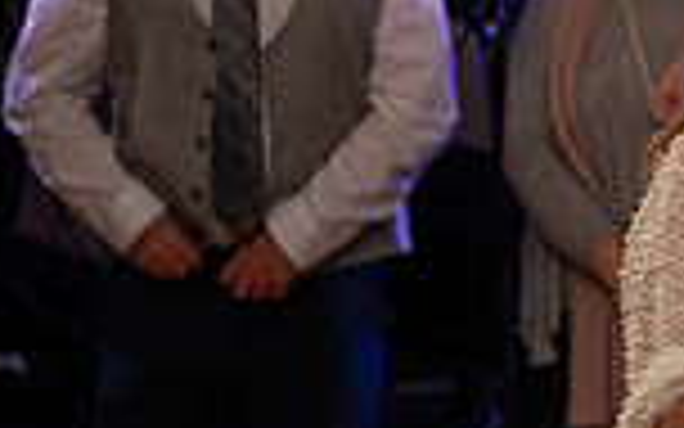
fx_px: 4362
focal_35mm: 234
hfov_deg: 8.6
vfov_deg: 5.6
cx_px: 1233
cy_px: 106
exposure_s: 1/160
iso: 500
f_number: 3.5
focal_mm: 60
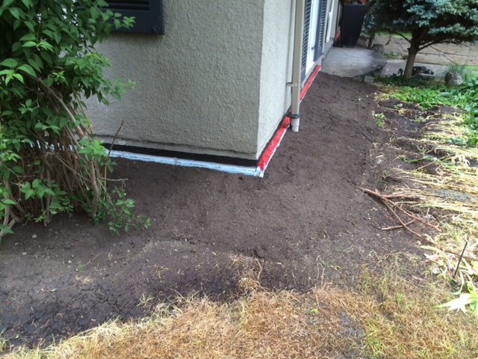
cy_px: 180
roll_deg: -0.1
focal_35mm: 29
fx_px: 400
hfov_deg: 61.7
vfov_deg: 48.2
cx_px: 239
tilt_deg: -24.9
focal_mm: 4.15
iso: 64
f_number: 2.2
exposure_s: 1/30
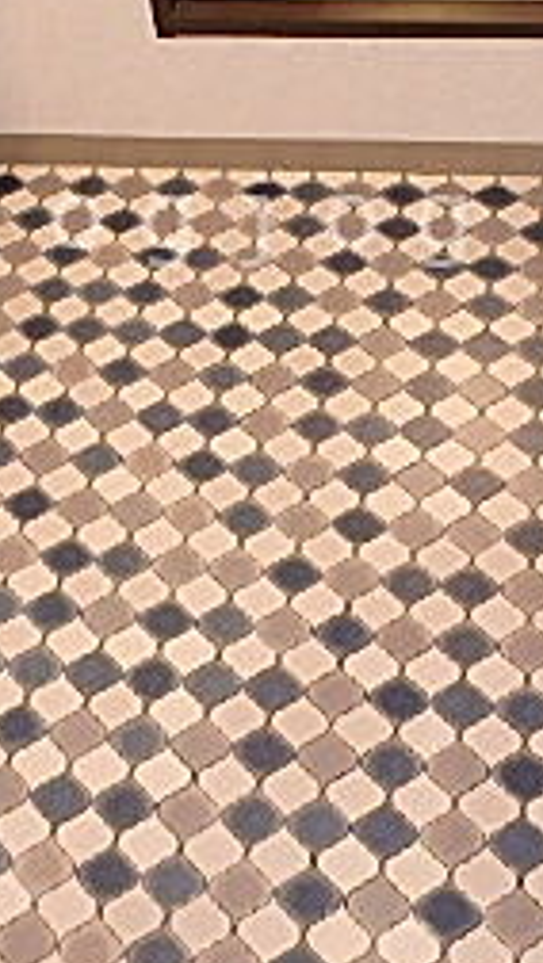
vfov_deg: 35.1
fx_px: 1483
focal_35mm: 58
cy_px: 222
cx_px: 226
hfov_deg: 20.7
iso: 400
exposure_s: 1/30
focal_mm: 3.7
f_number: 3.5
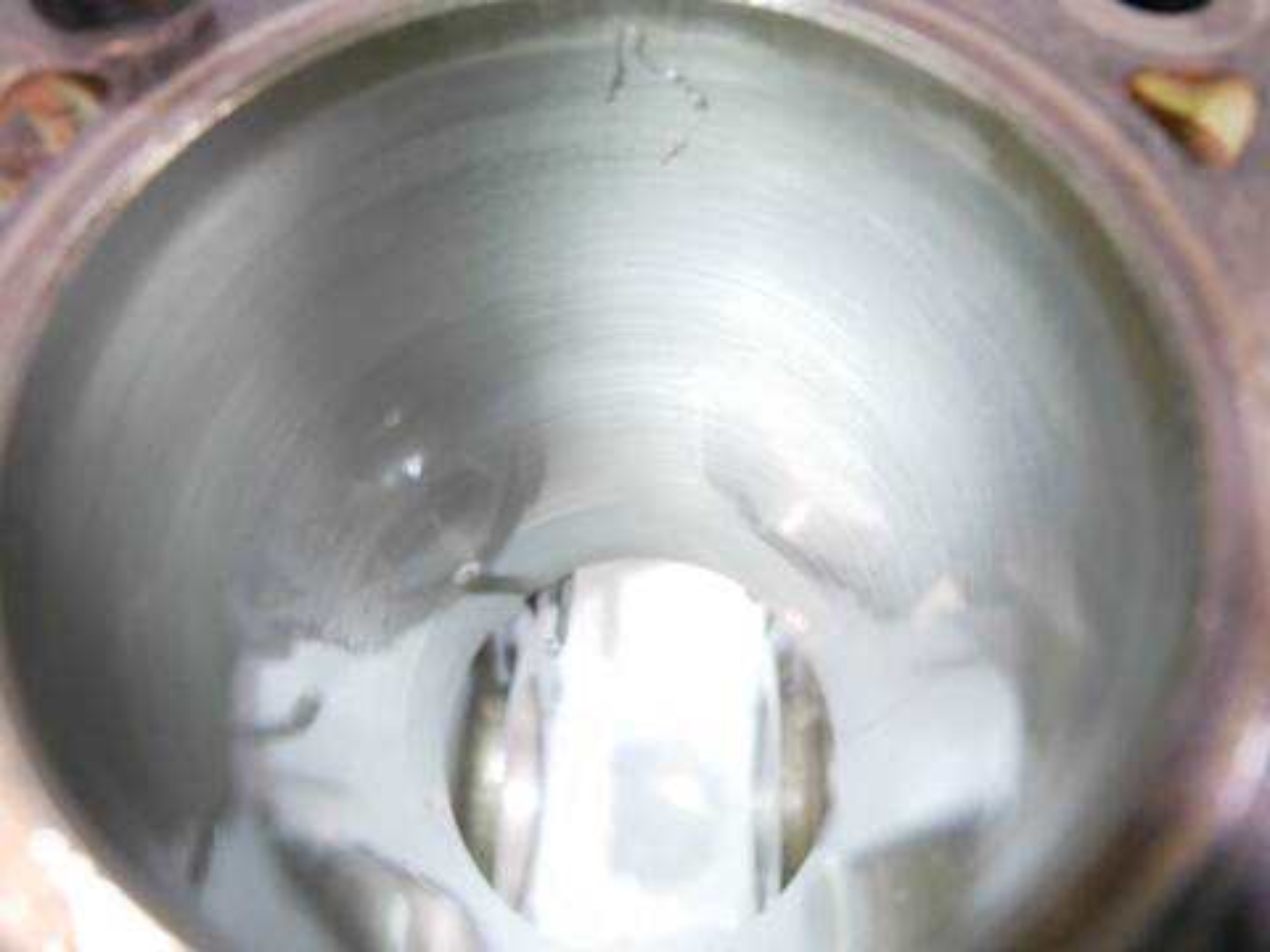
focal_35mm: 24
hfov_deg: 71.6
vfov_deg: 56.8
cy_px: 476
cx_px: 635
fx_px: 881
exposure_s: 1/60
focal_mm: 12
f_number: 3.5
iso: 2000
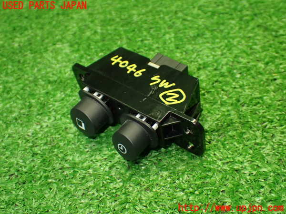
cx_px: 143
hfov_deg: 42.9
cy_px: 107
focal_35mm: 44
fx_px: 364
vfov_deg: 32.9
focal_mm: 7.84
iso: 800
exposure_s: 1/100
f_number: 2.9
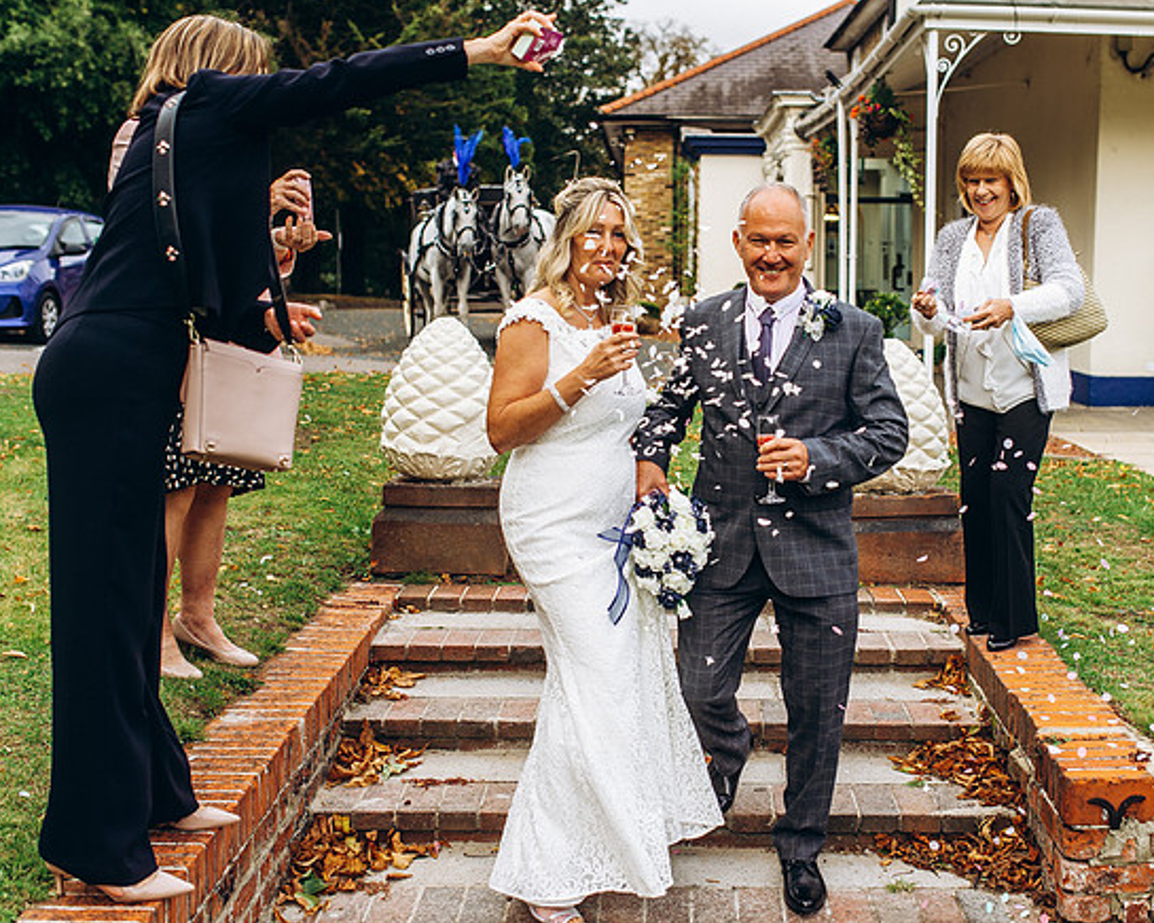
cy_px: 417
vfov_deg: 34.1
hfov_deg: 41.8
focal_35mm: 44
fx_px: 1503
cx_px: 686
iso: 100
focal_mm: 35
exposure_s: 1/1000
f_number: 2.8
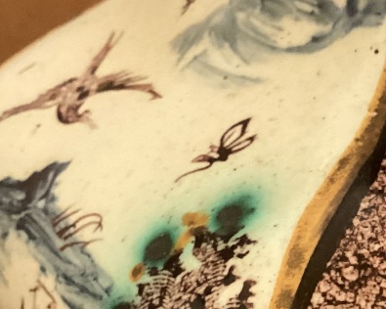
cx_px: 476
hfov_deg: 19.5
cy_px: 241
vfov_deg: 16.6
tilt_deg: -26.2
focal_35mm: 92
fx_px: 1051
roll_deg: -1.7
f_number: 2.4
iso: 320
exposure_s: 1/33
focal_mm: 3.3
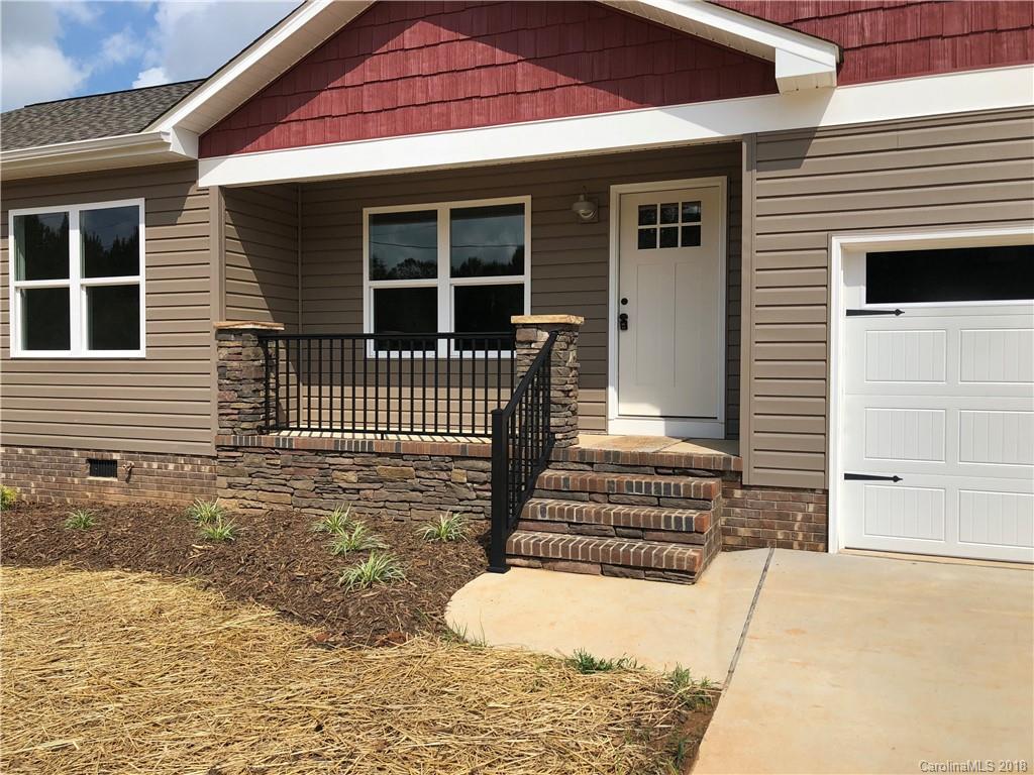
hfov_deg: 63.4
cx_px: 517
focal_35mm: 28
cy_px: 388
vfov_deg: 49.7
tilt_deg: -3.1
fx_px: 836
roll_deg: -0.8
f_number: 1.8
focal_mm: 3.99
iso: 20
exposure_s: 1/3205
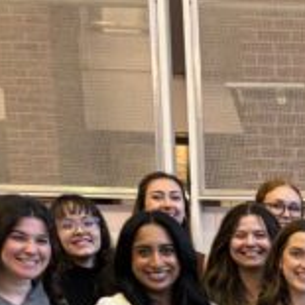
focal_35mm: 114
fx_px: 1136
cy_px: 468
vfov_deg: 14.2
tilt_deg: -8.6
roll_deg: -0.8
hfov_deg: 13.5
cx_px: 567
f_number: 1.6
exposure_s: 1/60
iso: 250
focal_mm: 5.96
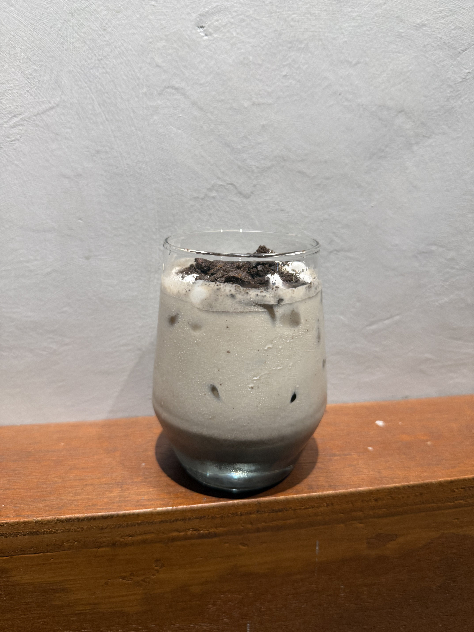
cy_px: 316
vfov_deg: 71.6
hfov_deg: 56.8
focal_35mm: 24
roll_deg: -0.9
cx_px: 237
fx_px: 438
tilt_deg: -16.6
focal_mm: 6.76
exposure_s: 1/100
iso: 200
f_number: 1.78
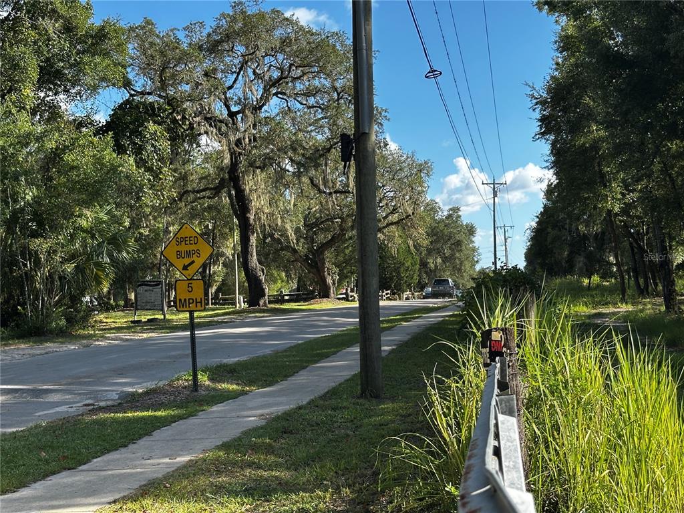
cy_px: 256
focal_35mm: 48
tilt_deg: +3.5
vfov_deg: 30.3
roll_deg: +2.2
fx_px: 948
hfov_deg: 39.7
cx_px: 342
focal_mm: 6.86
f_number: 1.78
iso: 64
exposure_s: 1/1475
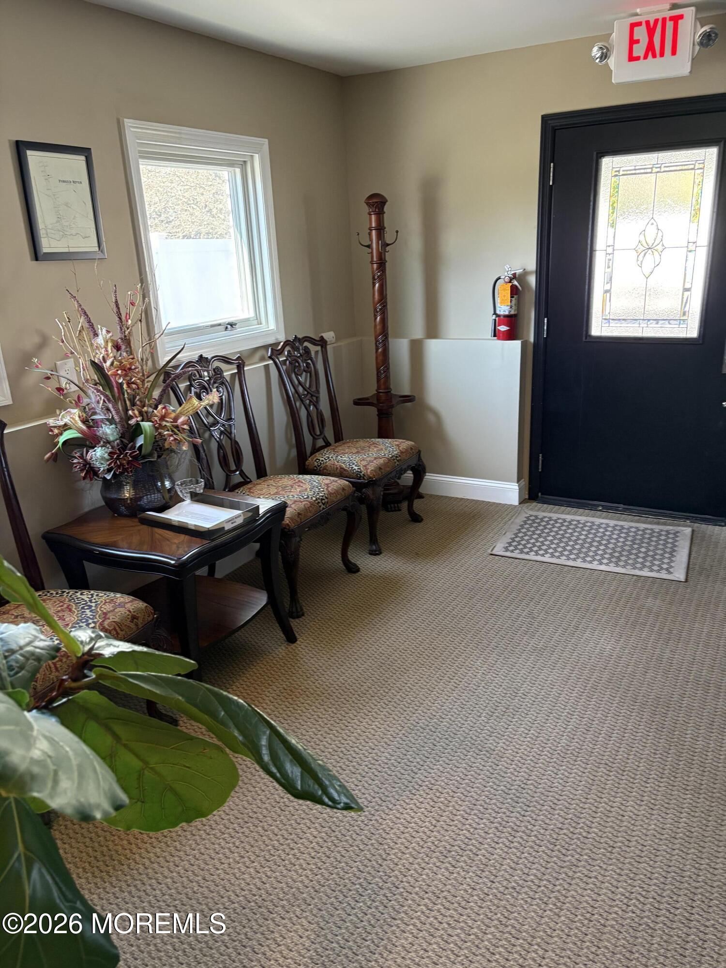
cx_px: 363
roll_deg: +2.6
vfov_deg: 67.3
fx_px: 727
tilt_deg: -18.7
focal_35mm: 26
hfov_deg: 53.1
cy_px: 484
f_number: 1.6
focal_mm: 5.96
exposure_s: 1/60
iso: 250
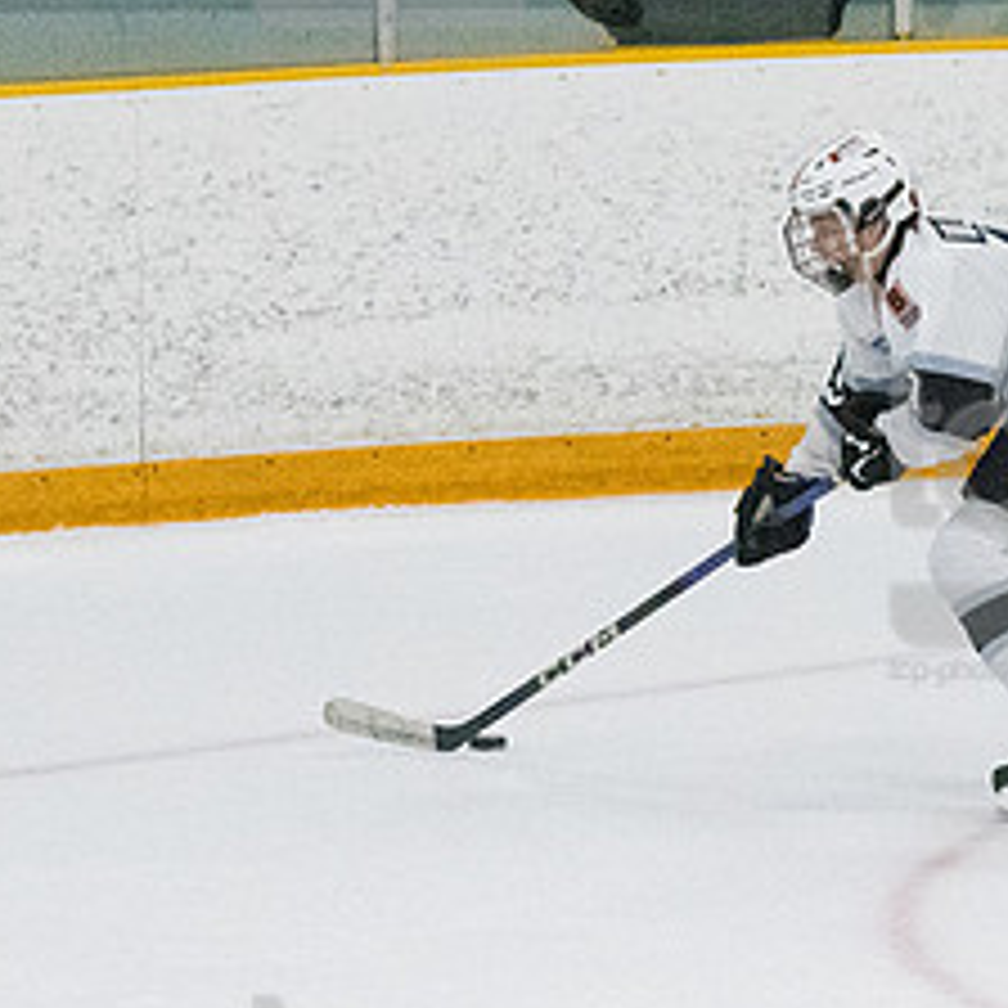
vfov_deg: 3.0
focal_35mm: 577
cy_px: 526
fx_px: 19009
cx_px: 1026
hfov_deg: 3.0
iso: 8000
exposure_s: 1/1600
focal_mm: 175
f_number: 5
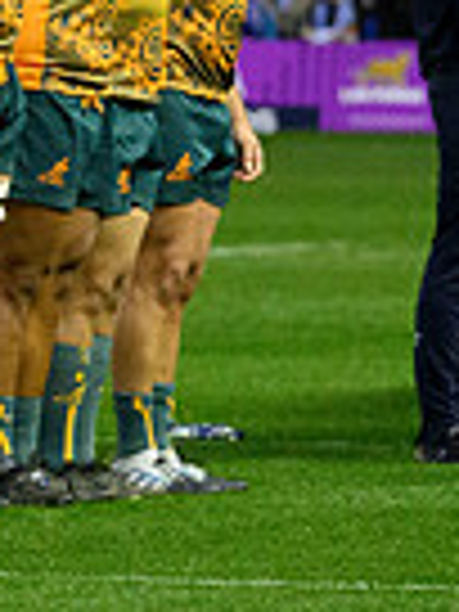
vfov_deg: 1.7
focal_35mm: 1146
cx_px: -676
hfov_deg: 1.3
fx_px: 20261
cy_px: -121
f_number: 4.5
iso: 6400
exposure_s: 1/1000
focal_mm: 200
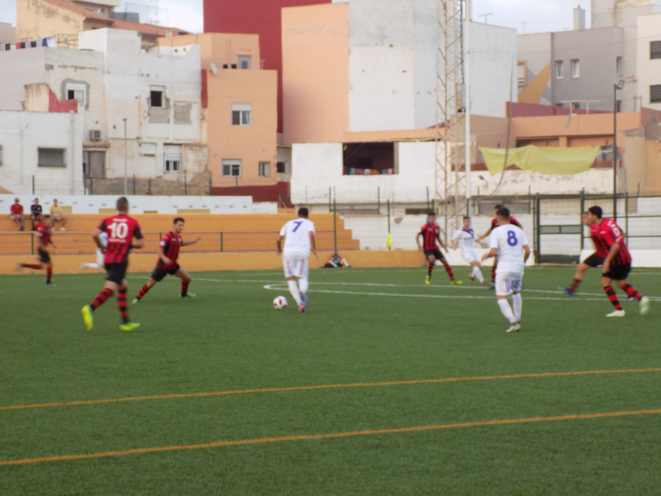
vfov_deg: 17.2
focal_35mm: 86
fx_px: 1642
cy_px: 248
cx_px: 330
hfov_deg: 22.8
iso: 80
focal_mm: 15.3
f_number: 4.4
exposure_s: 1/40
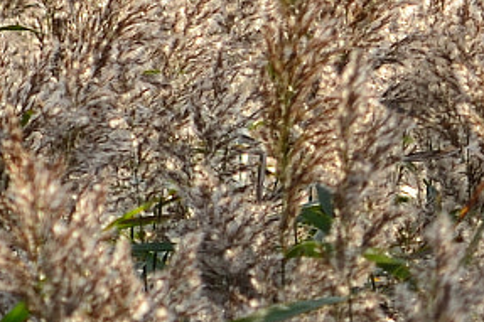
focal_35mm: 1377
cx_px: -491
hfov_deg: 1.5
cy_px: 296
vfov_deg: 1.0
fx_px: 18499
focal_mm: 165
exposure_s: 1/500
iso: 100
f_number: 5
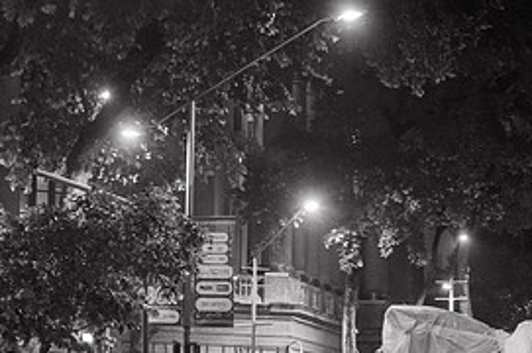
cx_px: 426
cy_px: 359
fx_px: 2686
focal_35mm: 182
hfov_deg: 11.3
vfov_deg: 7.5
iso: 2500
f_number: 2.8
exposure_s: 1/50
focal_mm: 85
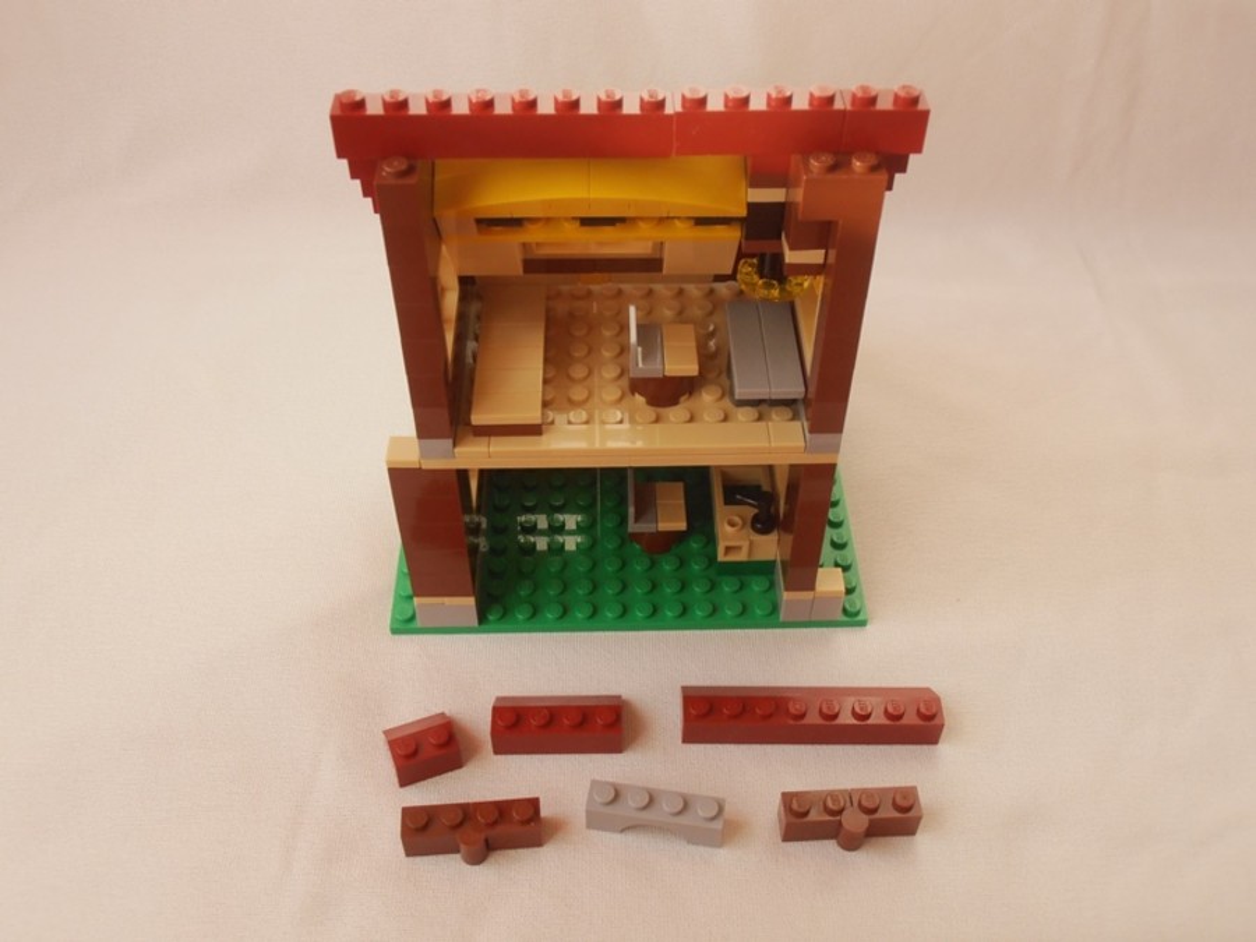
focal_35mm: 37
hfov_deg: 50.1
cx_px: 628
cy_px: 471
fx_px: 1343
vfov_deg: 38.7
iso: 80
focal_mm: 6.61
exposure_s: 1/100
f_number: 3.9
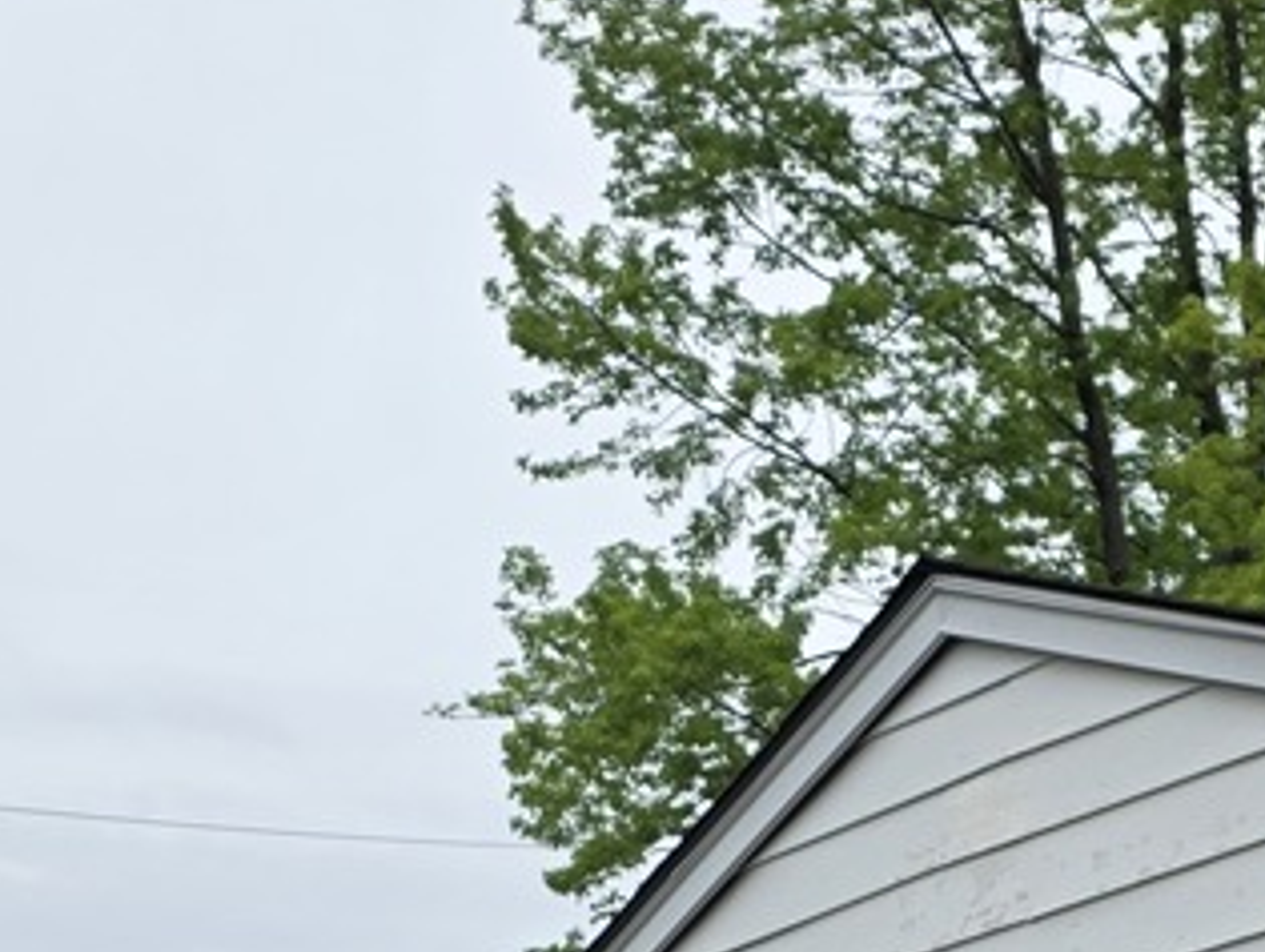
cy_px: 1273
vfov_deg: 13.6
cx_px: 1317
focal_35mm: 105
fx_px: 3841
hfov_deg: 18.1
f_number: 1.7
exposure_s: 1/2937
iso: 80
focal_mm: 6.3
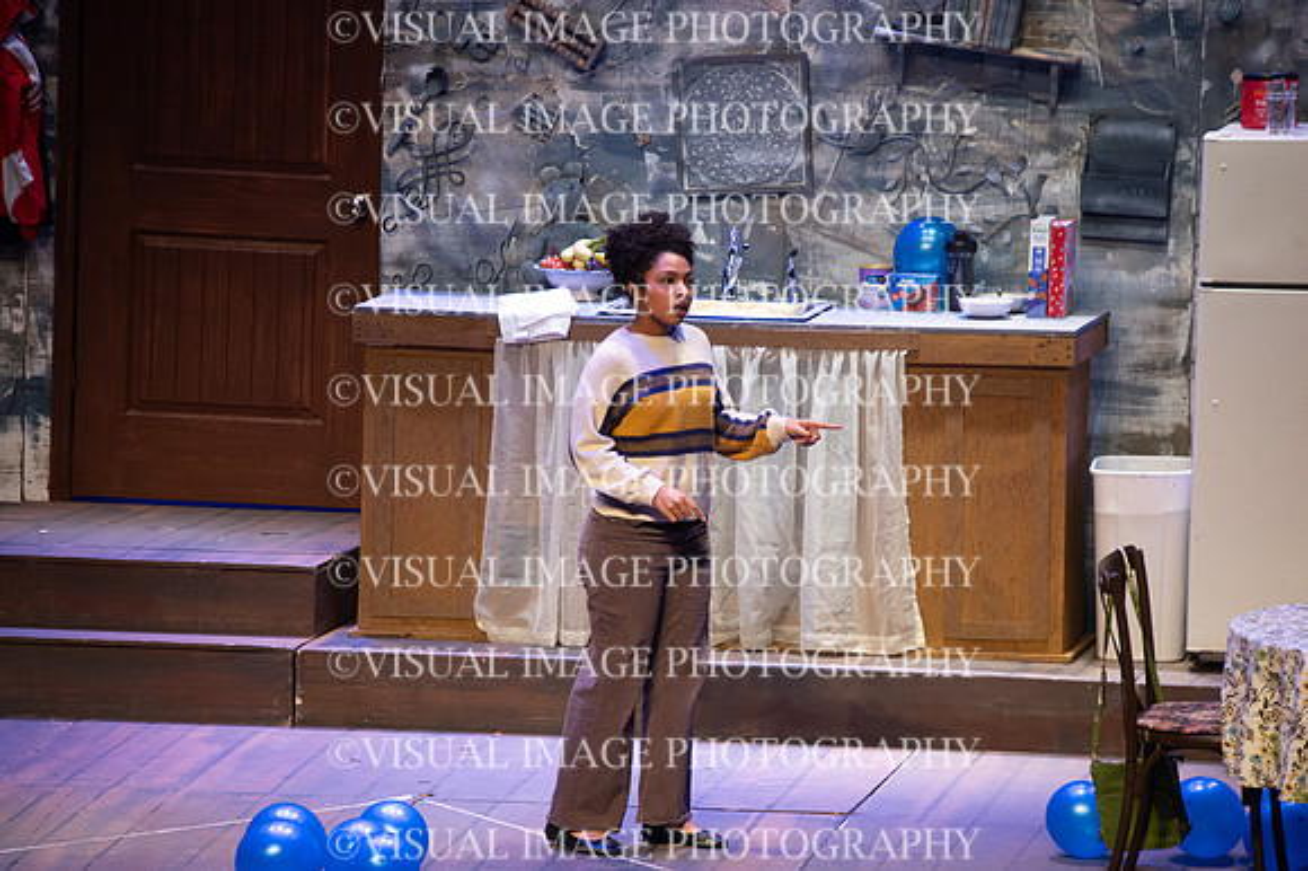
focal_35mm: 370
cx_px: 654
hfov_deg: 5.6
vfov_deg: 3.7
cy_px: 436
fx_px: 13435
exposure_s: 1/160
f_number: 6.3
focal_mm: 370
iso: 2800
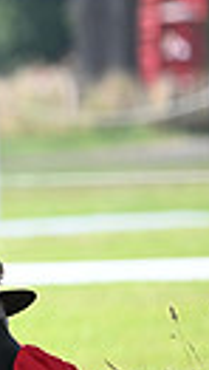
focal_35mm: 1162
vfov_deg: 1.9
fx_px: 11412
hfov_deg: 1.0
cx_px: -367
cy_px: 301
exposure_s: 1/1250
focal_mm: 250
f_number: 5
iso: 720
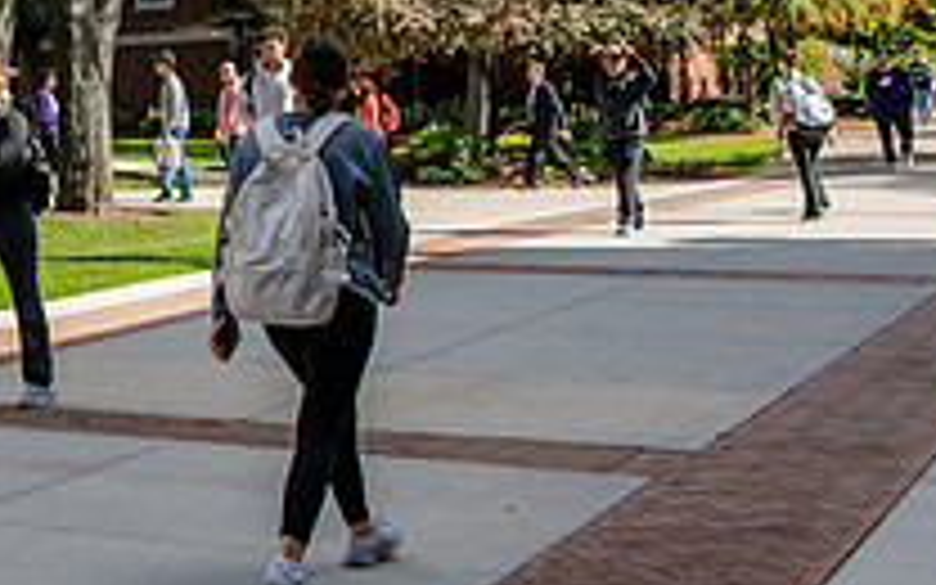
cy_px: -151
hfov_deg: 21.3
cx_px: -284
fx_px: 2245
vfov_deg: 14.3
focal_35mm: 88
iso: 125
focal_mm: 31
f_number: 4.5
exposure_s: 1/500
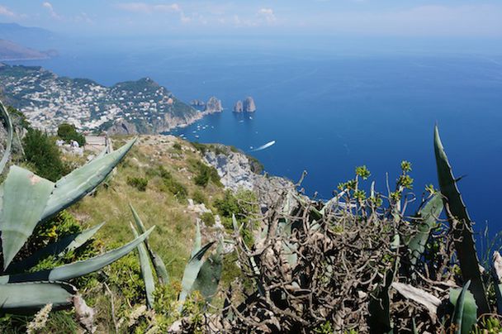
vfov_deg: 53.0
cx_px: 251
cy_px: 167
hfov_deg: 73.8
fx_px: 334
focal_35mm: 24
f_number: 13
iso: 100
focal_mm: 16
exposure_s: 1/100
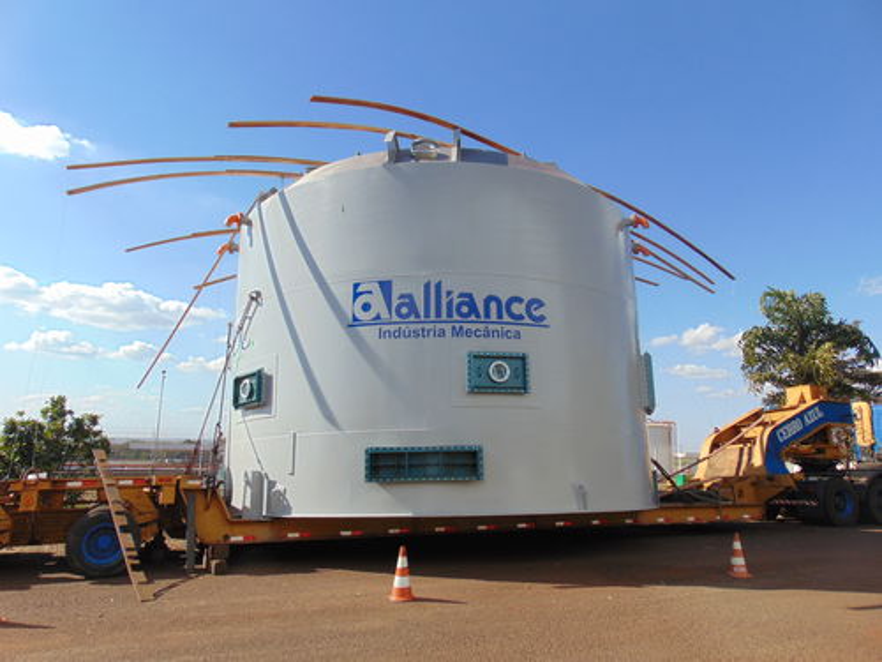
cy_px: 331
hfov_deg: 69.4
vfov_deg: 54.9
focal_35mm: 25
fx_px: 637
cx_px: 441
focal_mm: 4.5
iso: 80
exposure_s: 1/200
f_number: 7.7
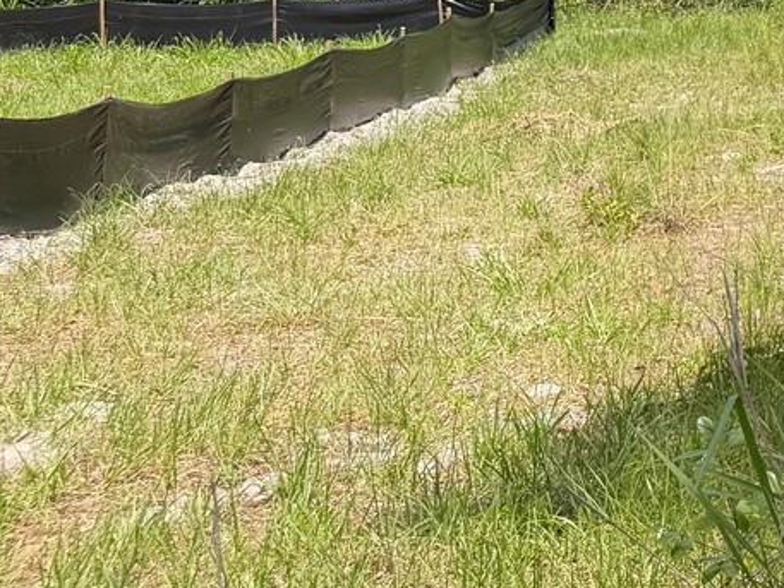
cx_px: 1302
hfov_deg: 19.2
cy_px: -242
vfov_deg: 16.3
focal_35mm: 84
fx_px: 1903
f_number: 1.78
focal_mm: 6.76
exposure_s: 1/3425
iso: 80
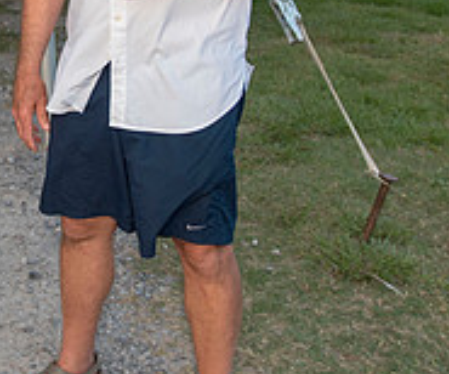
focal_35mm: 69
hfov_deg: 26.0
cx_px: 26
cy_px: 68
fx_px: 932
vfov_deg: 22.3
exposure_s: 1/320
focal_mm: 20
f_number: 2.8
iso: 250
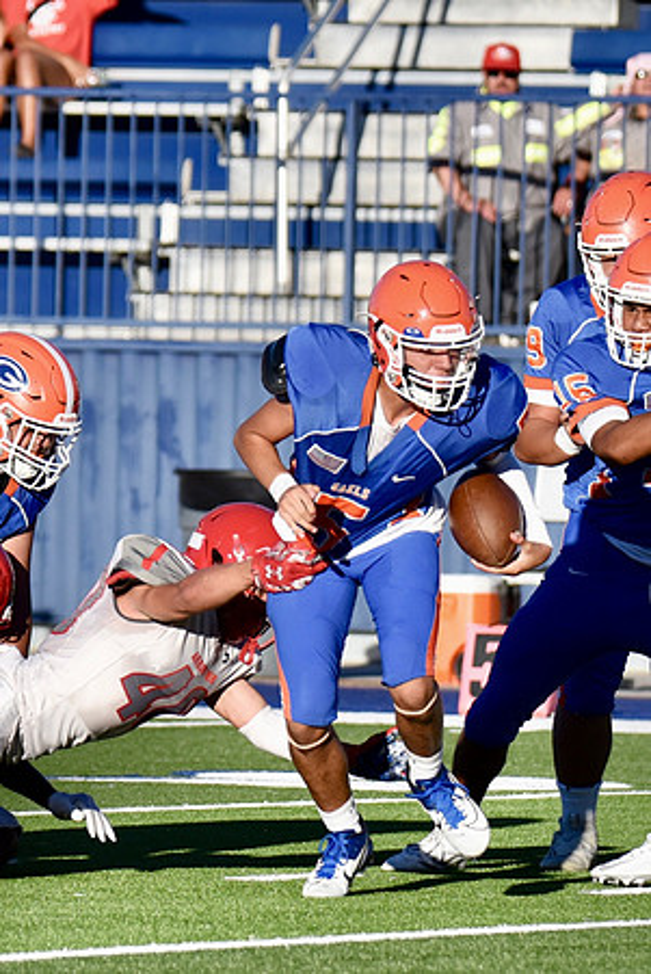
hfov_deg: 5.5
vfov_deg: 8.2
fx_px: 6765
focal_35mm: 250
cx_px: 326
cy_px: 487
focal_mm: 250
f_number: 5.6
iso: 640
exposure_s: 1/4000
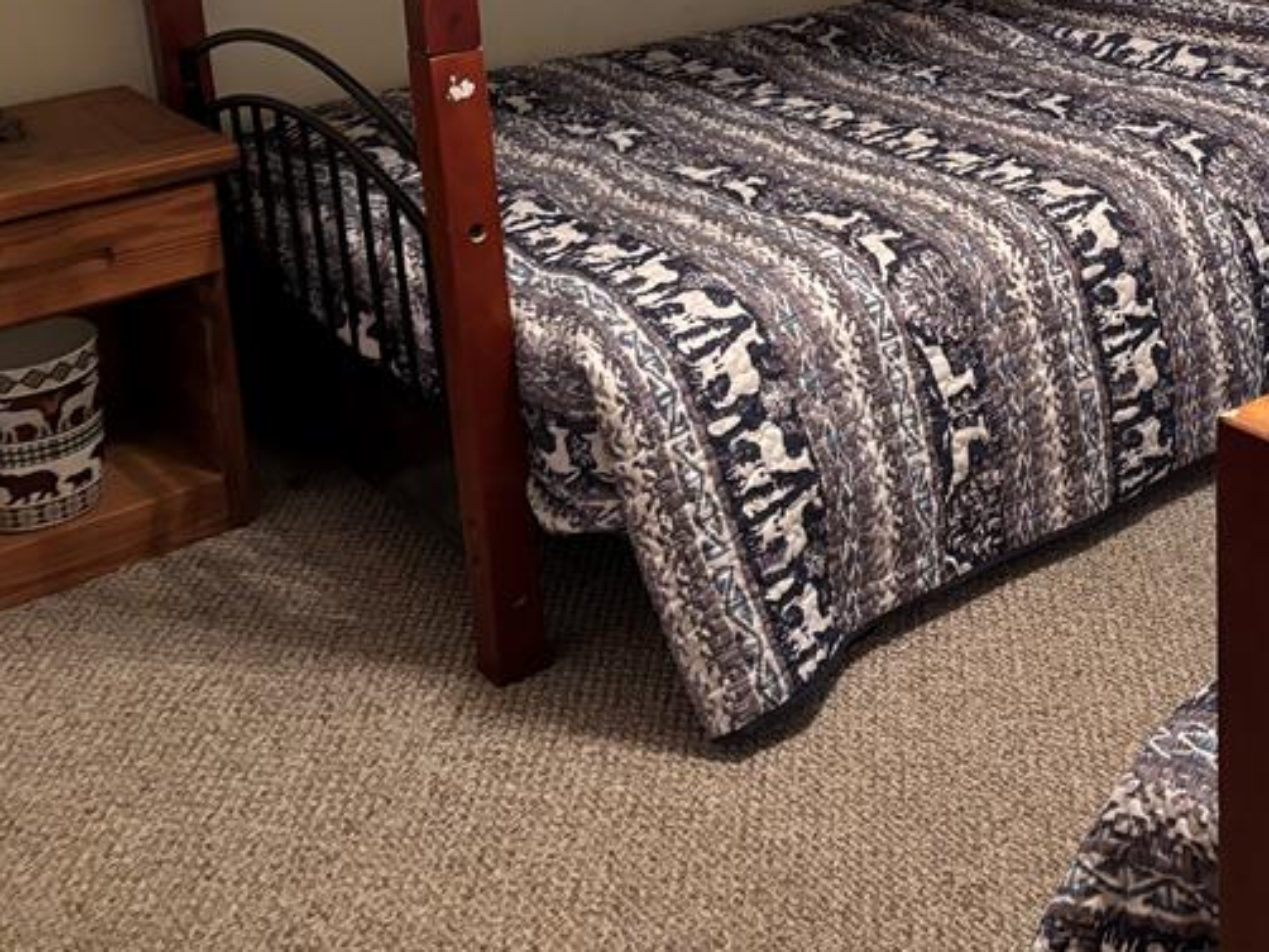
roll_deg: +0.5
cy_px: -15
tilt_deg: -12.9
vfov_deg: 26.0
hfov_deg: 33.8
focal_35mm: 53
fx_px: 1944
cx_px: 1191
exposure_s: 1/40
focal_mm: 5.96
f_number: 1.6
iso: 400
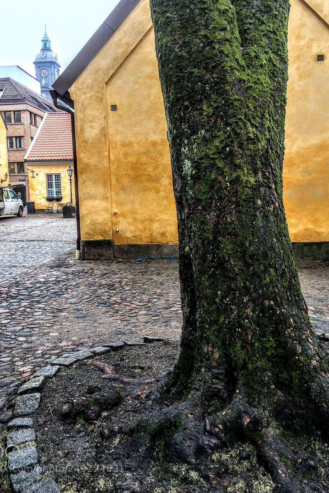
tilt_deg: -6.8
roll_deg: +1.5
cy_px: 240
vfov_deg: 60.3
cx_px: 149
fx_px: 425
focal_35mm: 31
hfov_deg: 42.3
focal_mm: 4.15
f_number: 2.2
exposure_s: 1/107
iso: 32
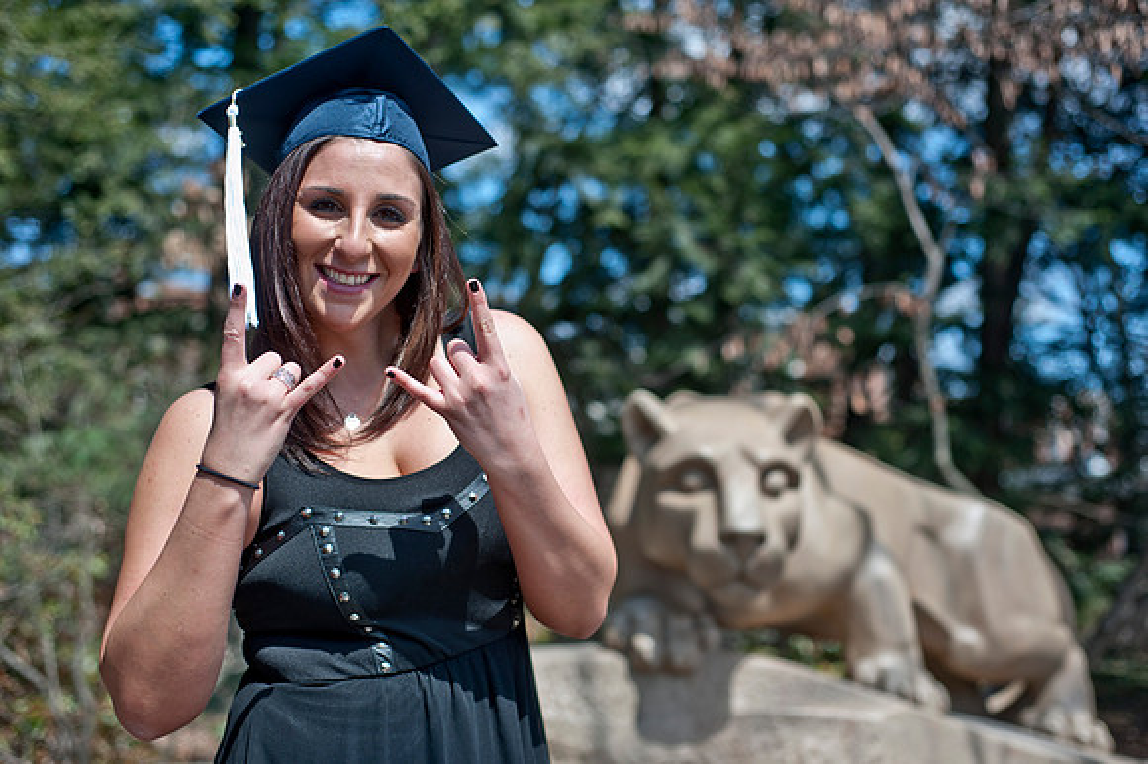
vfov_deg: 27.0
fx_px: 1593
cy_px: 382
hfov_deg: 39.6
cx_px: 574
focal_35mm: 50
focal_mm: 50
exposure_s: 1/1250
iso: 100
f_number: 2.8
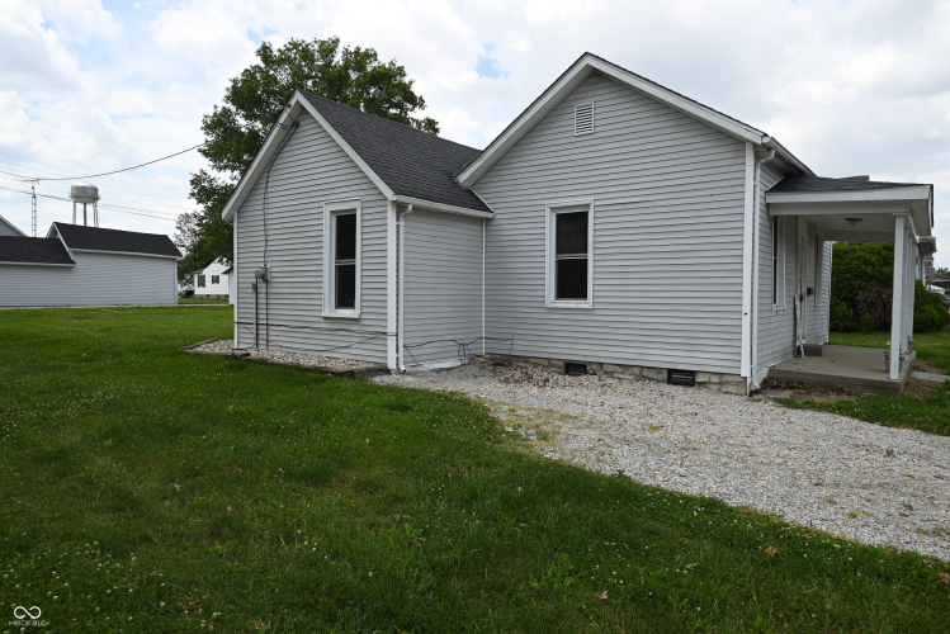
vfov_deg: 58.4
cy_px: 317
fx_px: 568
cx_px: 475
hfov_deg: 79.9
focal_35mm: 22
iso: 100
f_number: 8
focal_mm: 21.5
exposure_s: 1/250
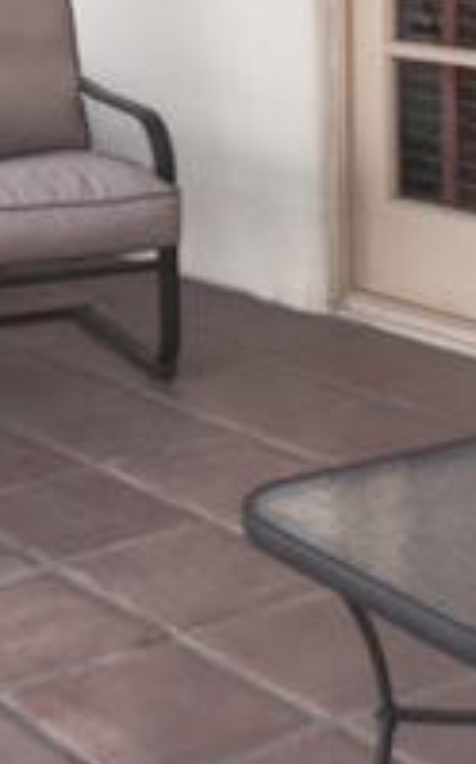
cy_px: 38
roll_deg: +1.2
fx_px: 2059
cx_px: -223
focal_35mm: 99
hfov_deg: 12.6
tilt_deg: -7.0
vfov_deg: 20.5
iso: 32
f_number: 2.2
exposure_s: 1/363
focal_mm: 4.15
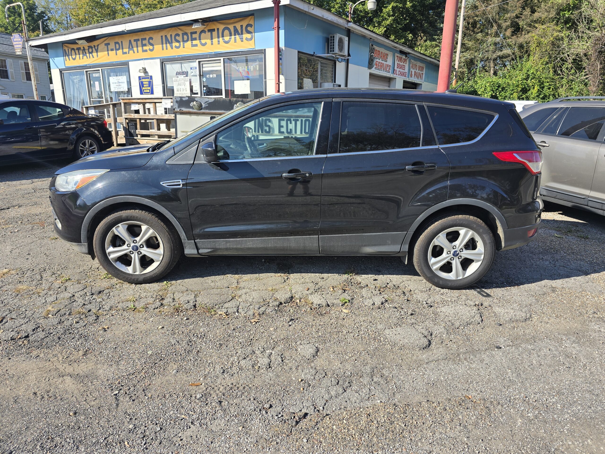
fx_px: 402
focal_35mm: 23
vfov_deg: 58.9
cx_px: 302
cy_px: 227
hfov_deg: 73.9
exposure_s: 1/588
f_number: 1.7
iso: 12
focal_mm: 6.3
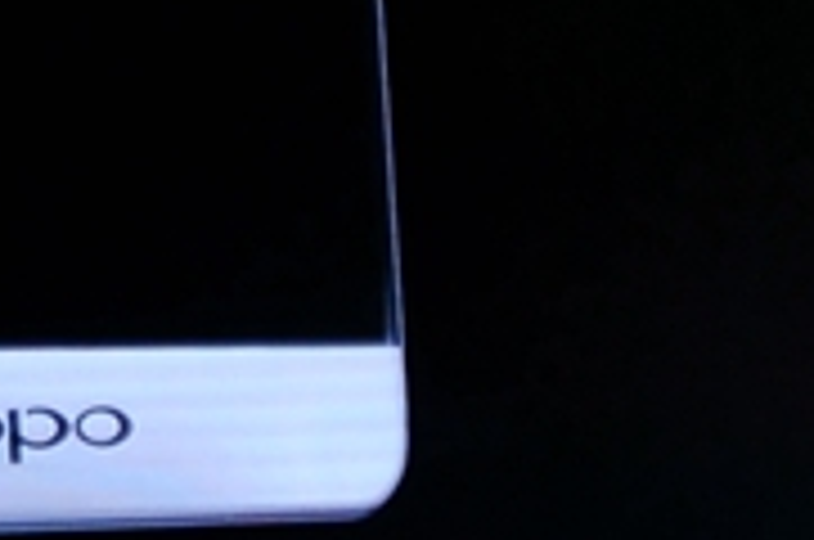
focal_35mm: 239
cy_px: -434
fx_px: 5394
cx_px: -378
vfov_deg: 5.6
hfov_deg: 8.5
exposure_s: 1/320
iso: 800
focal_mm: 24
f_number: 4
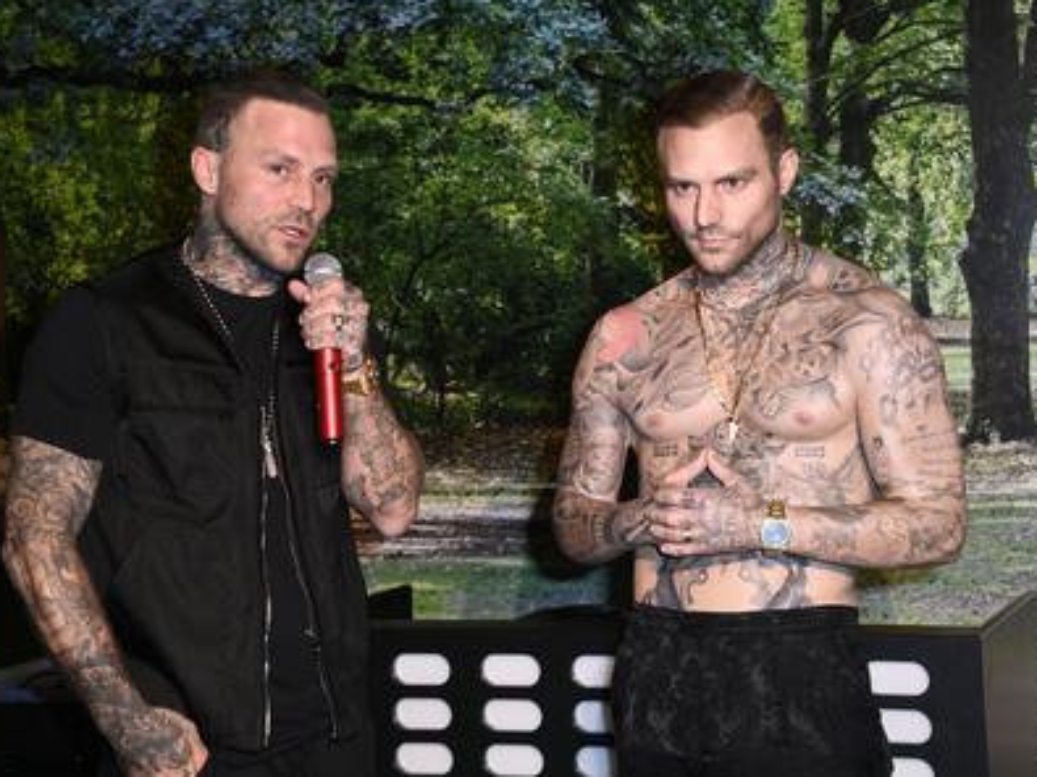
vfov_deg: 16.4
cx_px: 513
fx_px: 2695
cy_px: 388
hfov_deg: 21.8
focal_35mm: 90
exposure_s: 1/125
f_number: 5.6
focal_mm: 82
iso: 2000
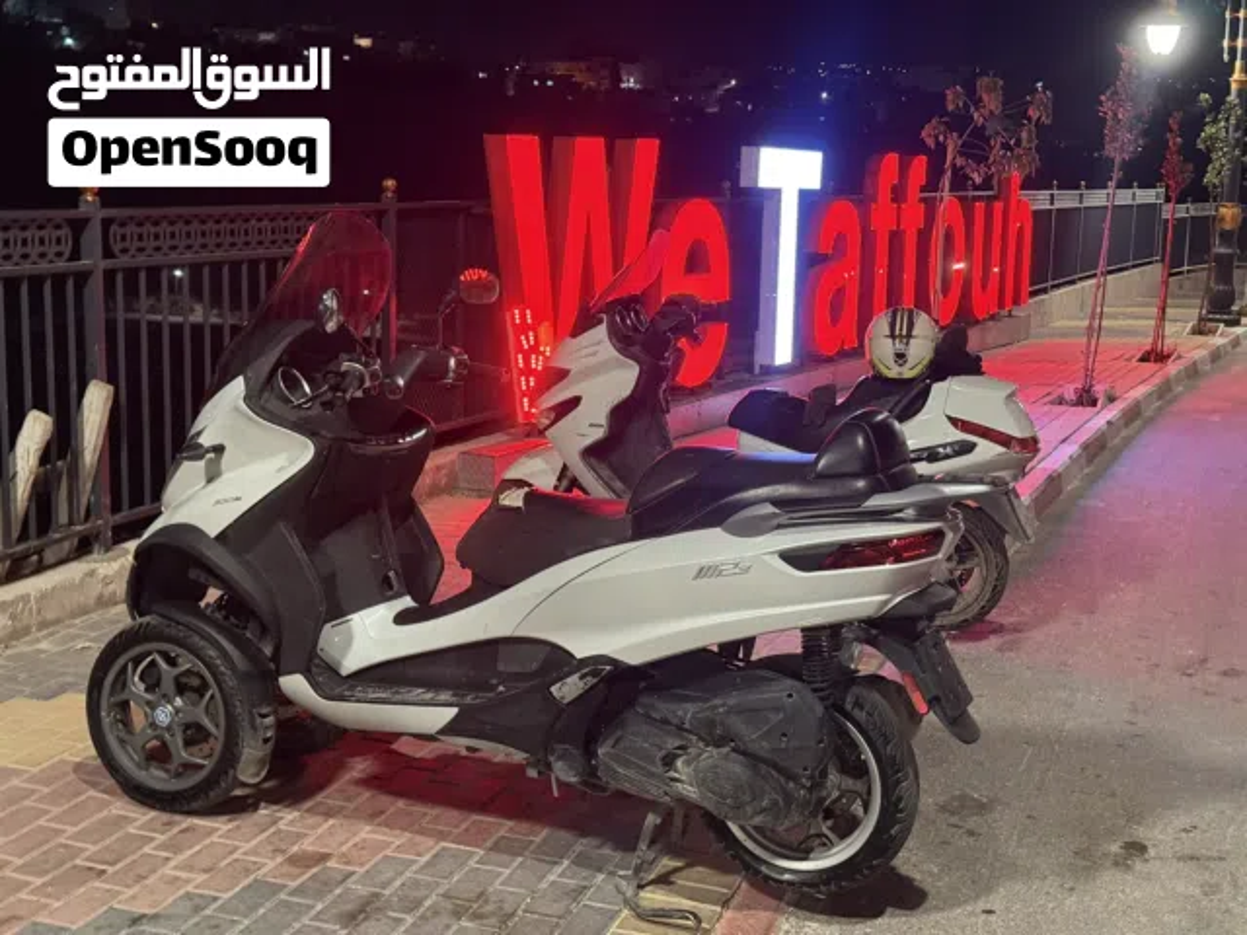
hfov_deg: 39.7
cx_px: 624
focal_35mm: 48
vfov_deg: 30.3
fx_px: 1729
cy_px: 468
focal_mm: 6.76
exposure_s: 1/33
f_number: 1.78
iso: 400
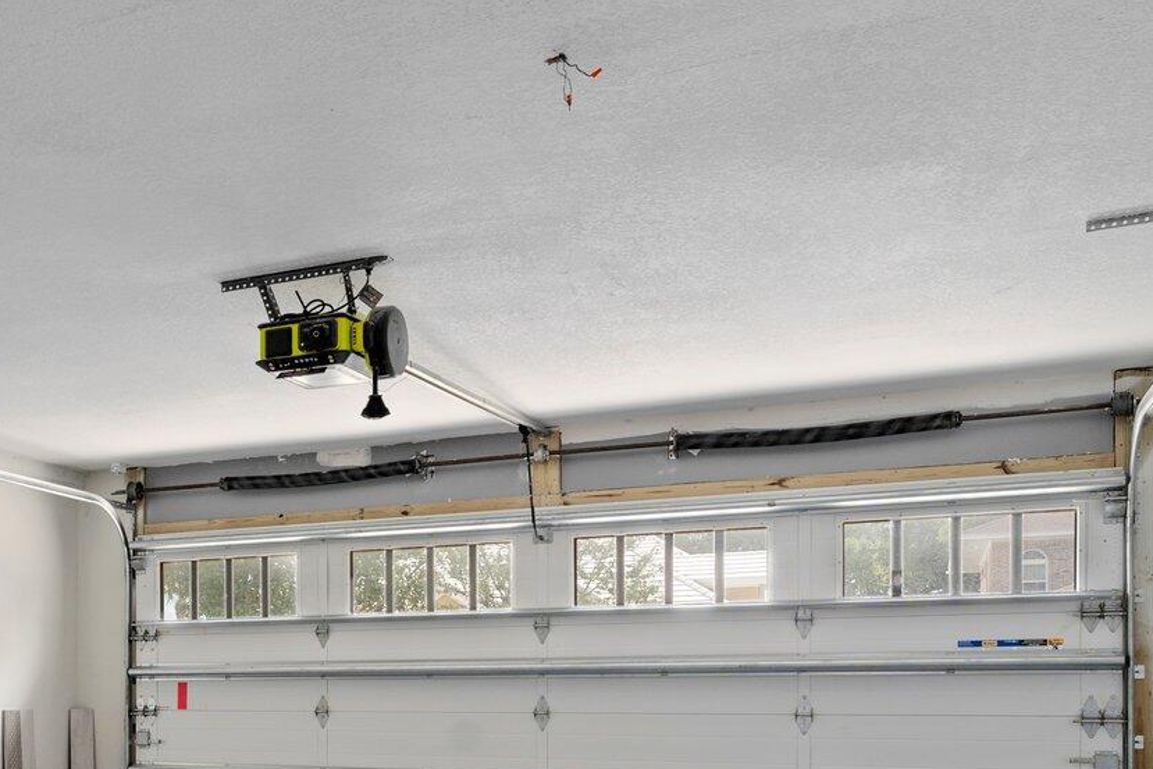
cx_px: 97
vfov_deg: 30.5
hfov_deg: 42.1
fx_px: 1353
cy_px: 679
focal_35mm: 42
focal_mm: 17.1
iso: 400
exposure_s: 1/8
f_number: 8
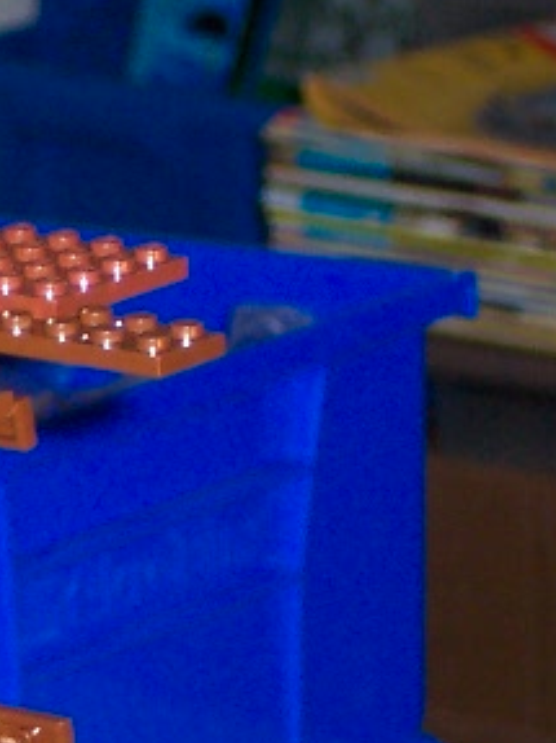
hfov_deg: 4.5
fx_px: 6901
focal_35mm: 322
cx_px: -644
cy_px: 759
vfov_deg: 6.1
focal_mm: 18.7
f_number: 4
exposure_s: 1/60
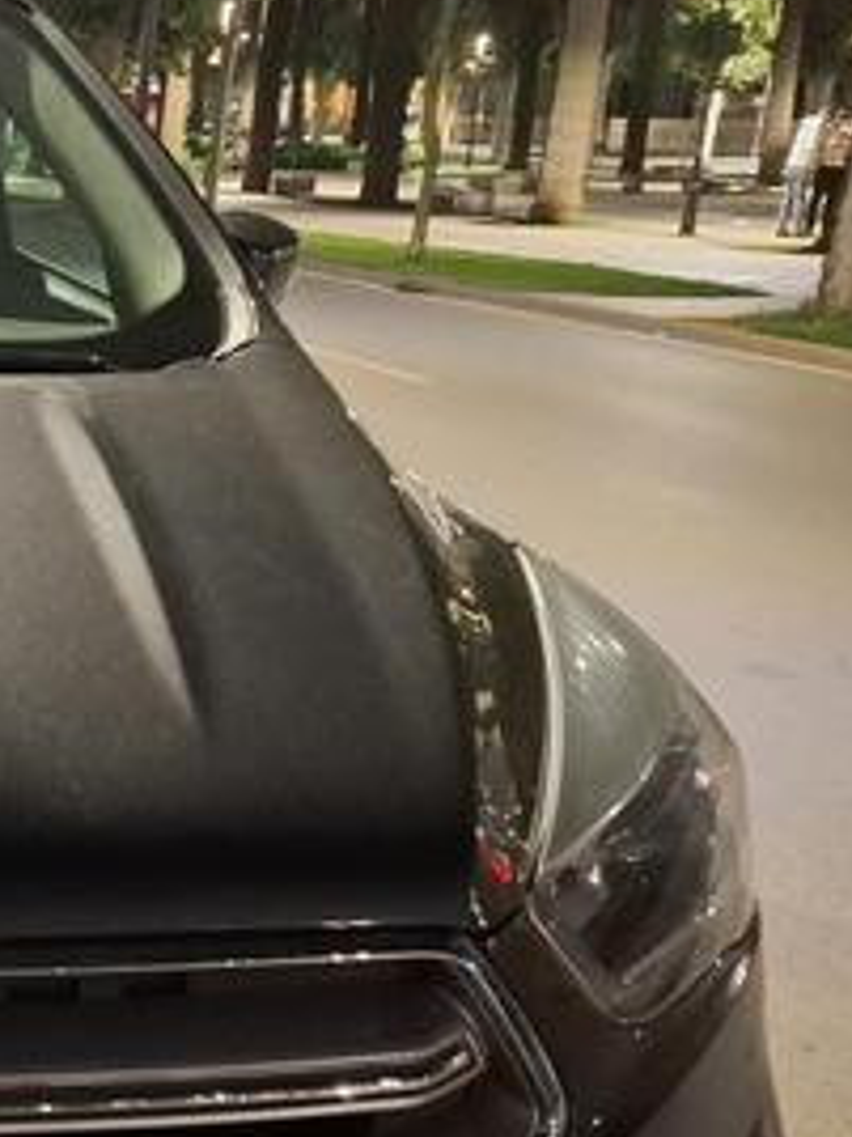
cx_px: -466
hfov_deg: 21.4
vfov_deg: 34.3
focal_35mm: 56
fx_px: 1838
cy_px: 562
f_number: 1.8
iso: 1250
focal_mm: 5.54
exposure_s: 1/17
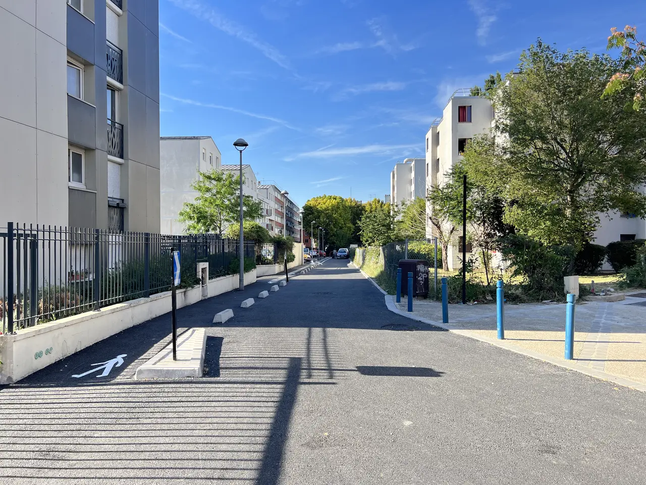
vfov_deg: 53.1
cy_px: 242
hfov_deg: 67.3
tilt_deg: -2.0
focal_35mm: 26
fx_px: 485
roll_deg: +0.0
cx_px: 323
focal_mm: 5.7
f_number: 1.5
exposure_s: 1/2299
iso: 50
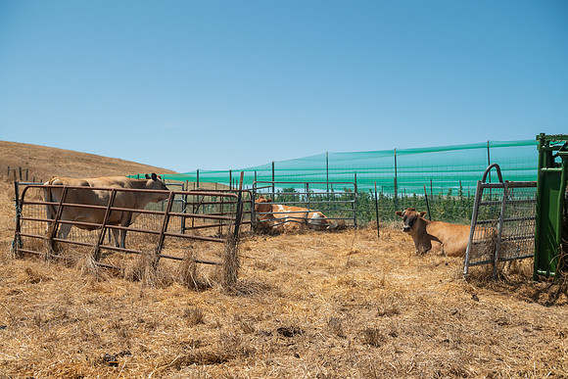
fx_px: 568
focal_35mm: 36
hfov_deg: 53.1
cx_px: 284
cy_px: 190
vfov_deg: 36.9
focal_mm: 36
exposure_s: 1/6400
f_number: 4
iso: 500
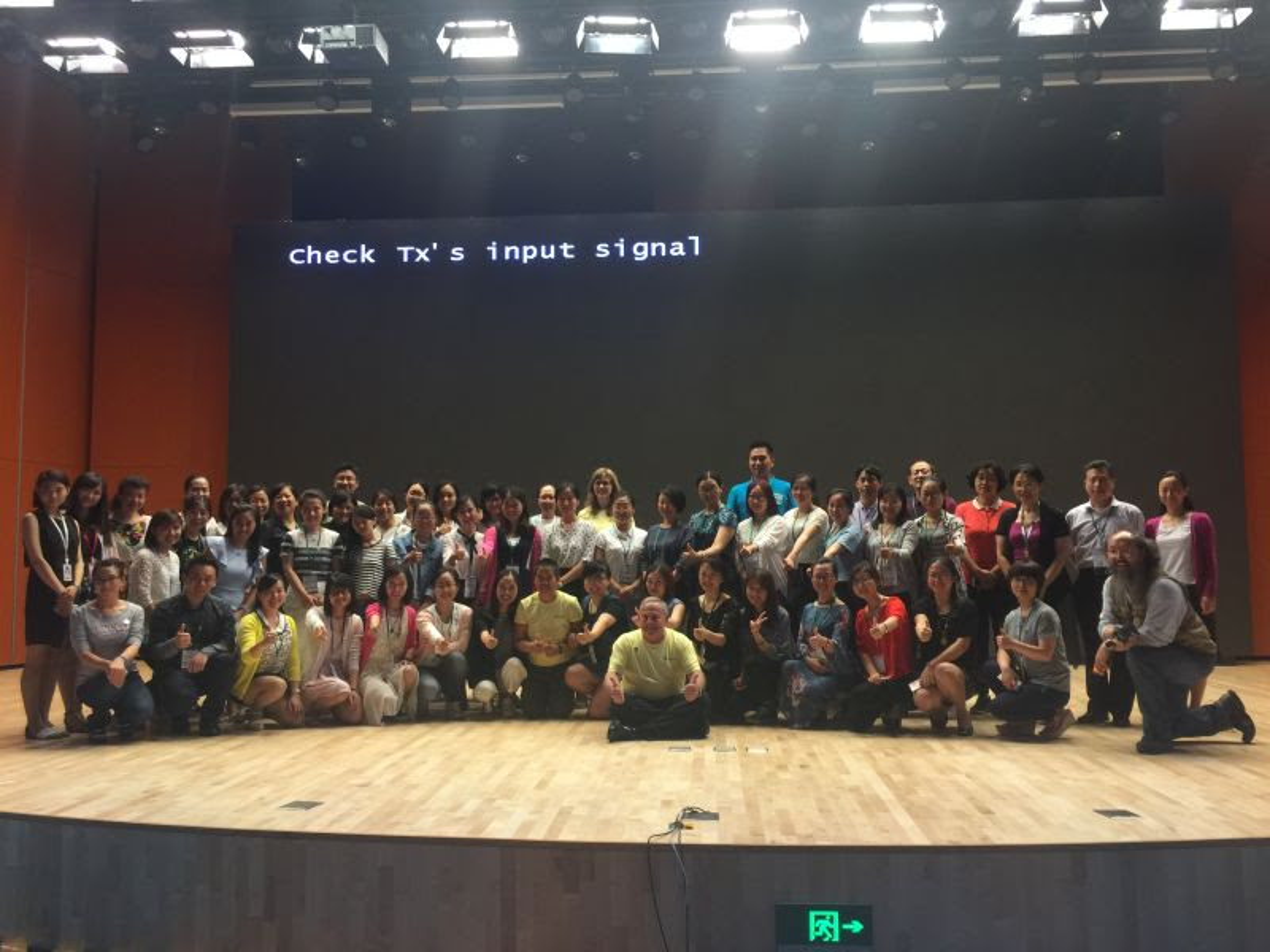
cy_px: 476
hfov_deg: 61.7
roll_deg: -1.8
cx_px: 635
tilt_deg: +4.5
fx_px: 1064
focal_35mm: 29
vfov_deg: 48.2
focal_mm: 4.15
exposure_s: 1/17
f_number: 2.2
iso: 40
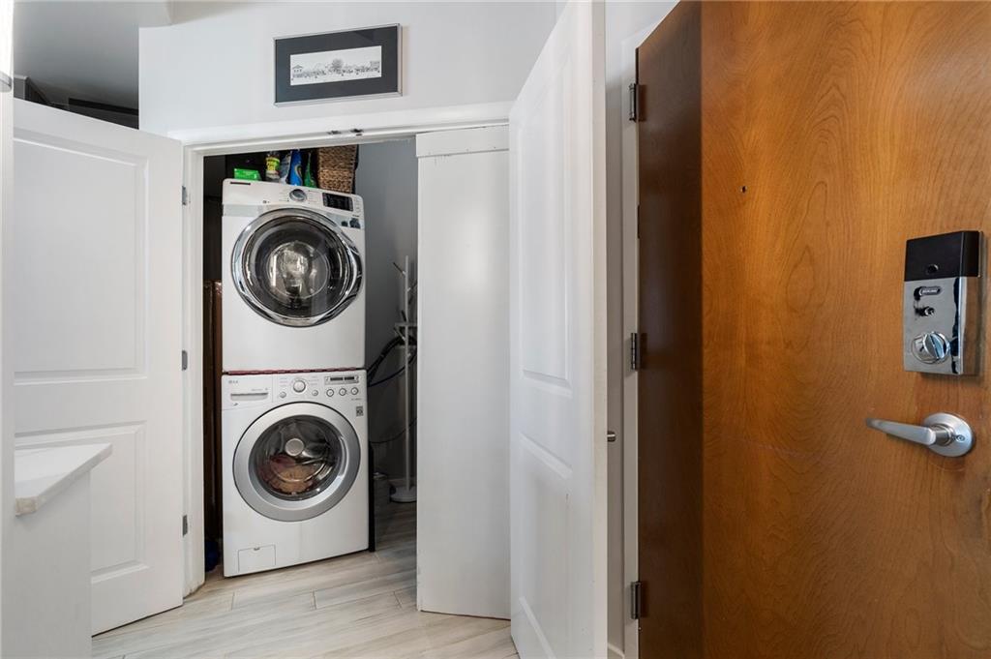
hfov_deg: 96.8
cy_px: 330
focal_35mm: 16
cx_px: 496
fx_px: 440
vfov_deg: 73.7
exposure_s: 1/25
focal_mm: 16
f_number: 8
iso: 640
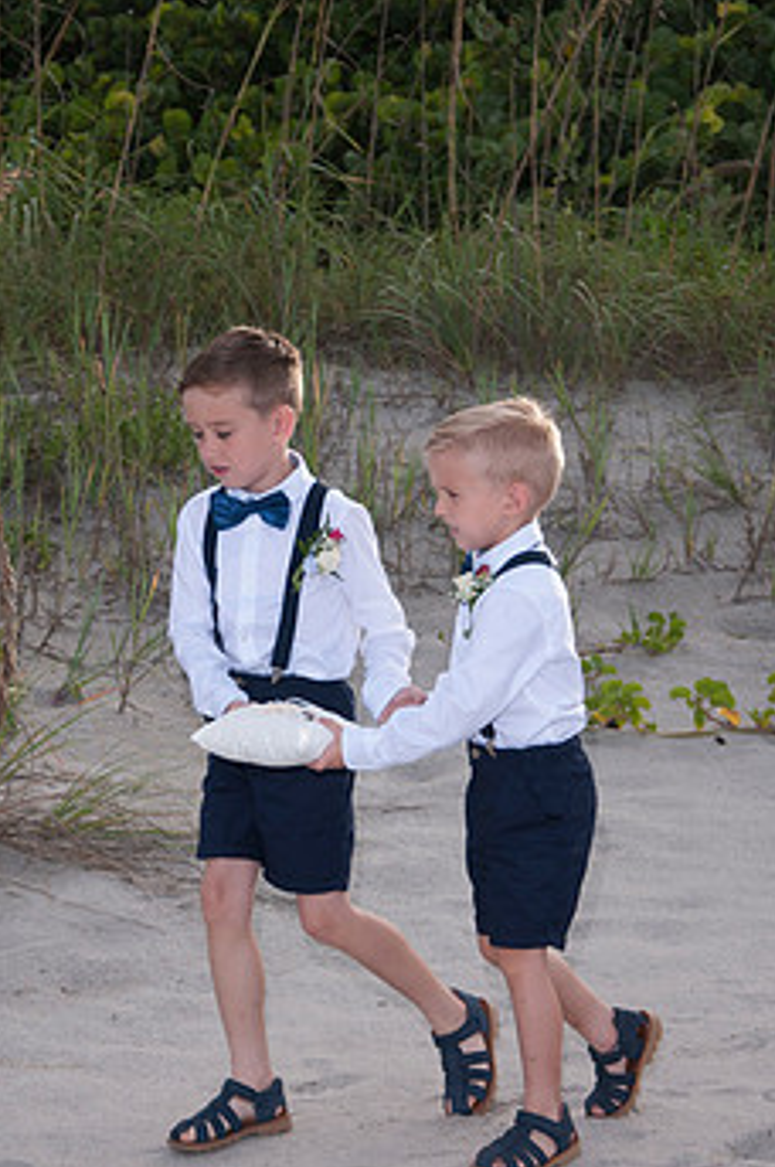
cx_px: 342
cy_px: 626
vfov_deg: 16.8
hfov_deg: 11.2
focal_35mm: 122
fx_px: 3947
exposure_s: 1/250
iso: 100
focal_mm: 62
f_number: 5.6
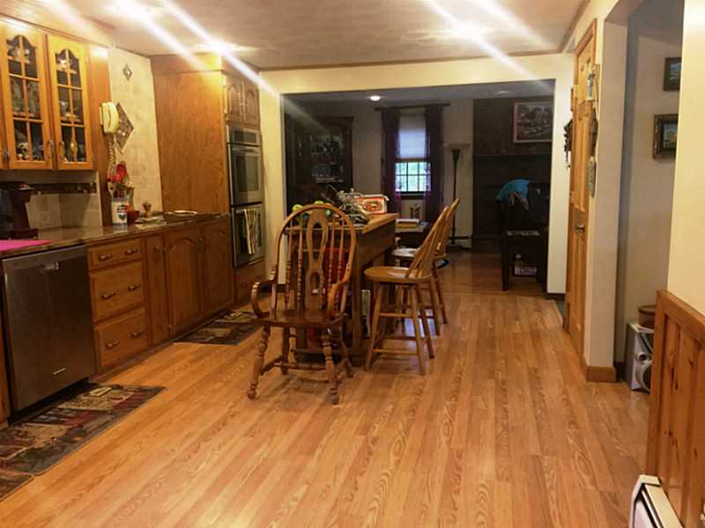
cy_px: 264
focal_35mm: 29
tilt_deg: -10.3
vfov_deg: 48.2
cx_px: 352
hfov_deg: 61.7
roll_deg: +0.7
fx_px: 591
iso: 160
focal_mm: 4.15
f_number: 2.2
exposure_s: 1/30
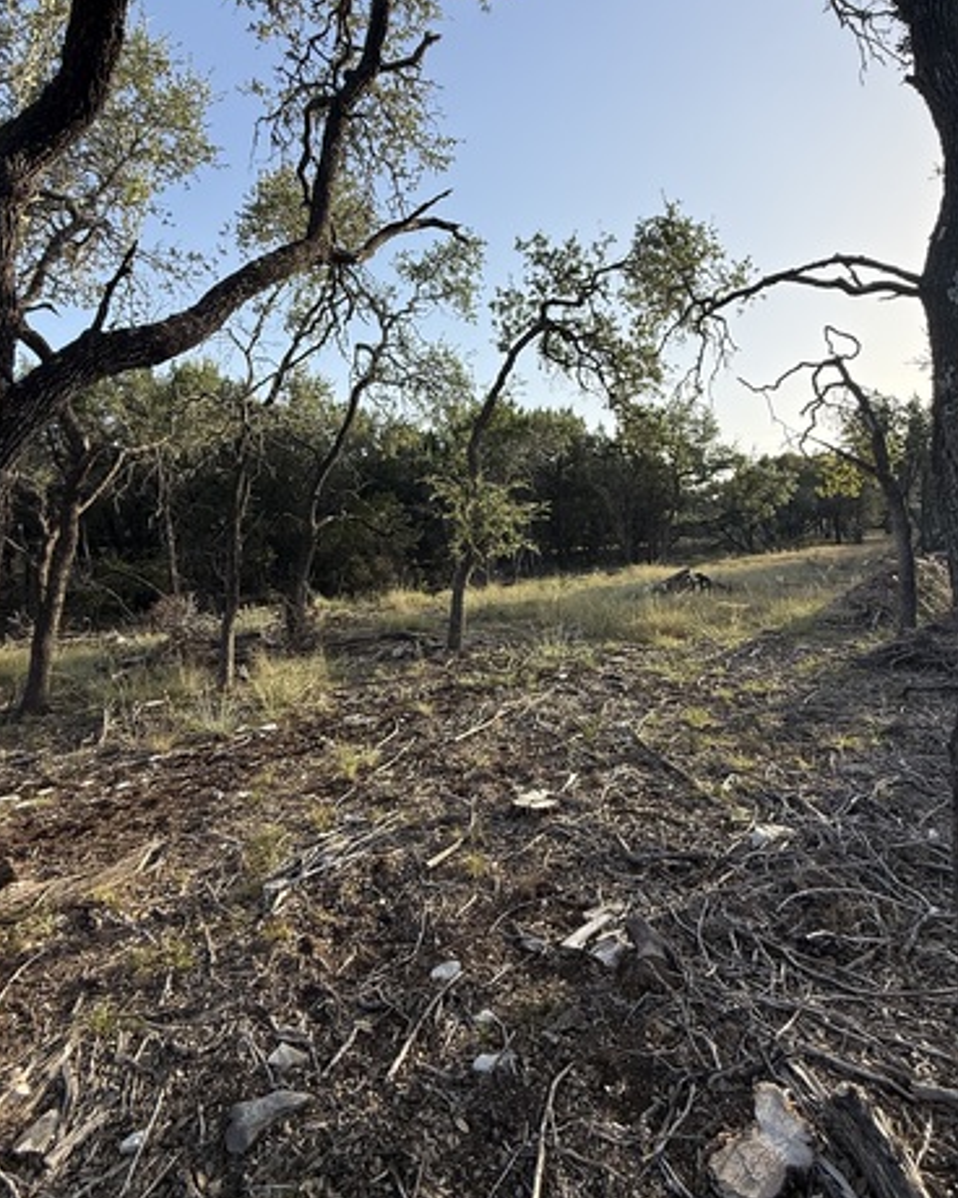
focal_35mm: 19
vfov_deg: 82.7
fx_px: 673
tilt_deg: +3.7
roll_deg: +0.2
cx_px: 502
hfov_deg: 70.8
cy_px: 508
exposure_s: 1/901
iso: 50
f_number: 2.2
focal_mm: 2.22
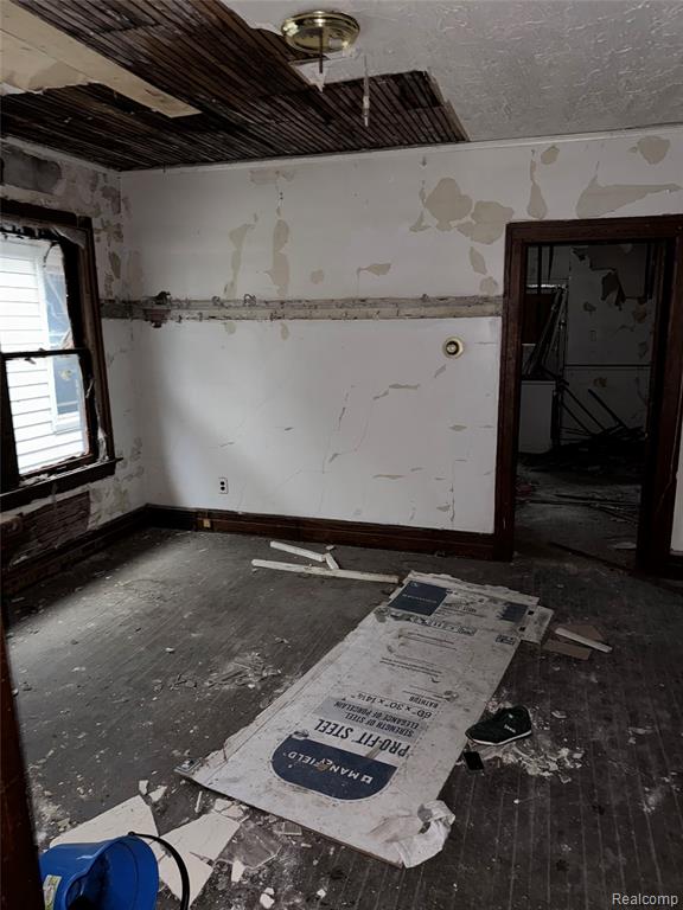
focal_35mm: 24
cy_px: 455
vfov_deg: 71.6
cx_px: 342
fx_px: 631
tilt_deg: -10.9
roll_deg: +0.4
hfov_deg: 56.8
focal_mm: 6.76
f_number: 1.78
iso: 160
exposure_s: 1/7
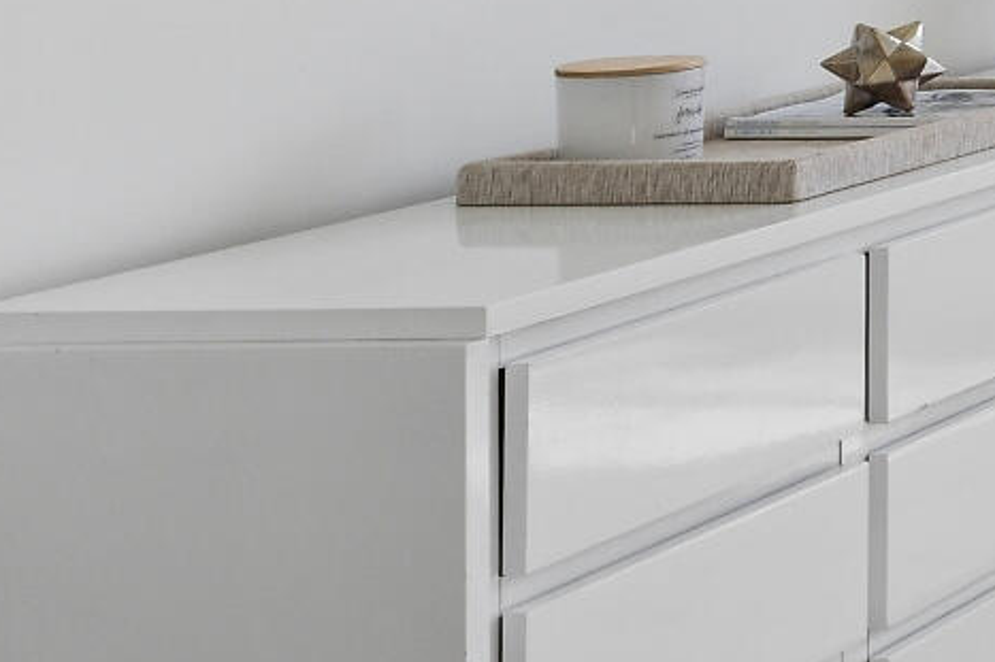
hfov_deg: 13.5
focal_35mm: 90
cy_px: -336
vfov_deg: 14.2
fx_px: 2486
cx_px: 2587
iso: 250
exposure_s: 1/50
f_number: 8
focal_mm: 14
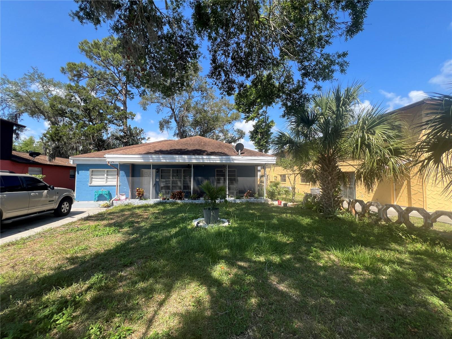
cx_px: 226
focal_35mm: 13
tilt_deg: +3.9
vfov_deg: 89.9
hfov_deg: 106.2
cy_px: 170
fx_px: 170
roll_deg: +0.6
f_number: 1.8
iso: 32
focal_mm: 1.57
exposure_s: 1/737
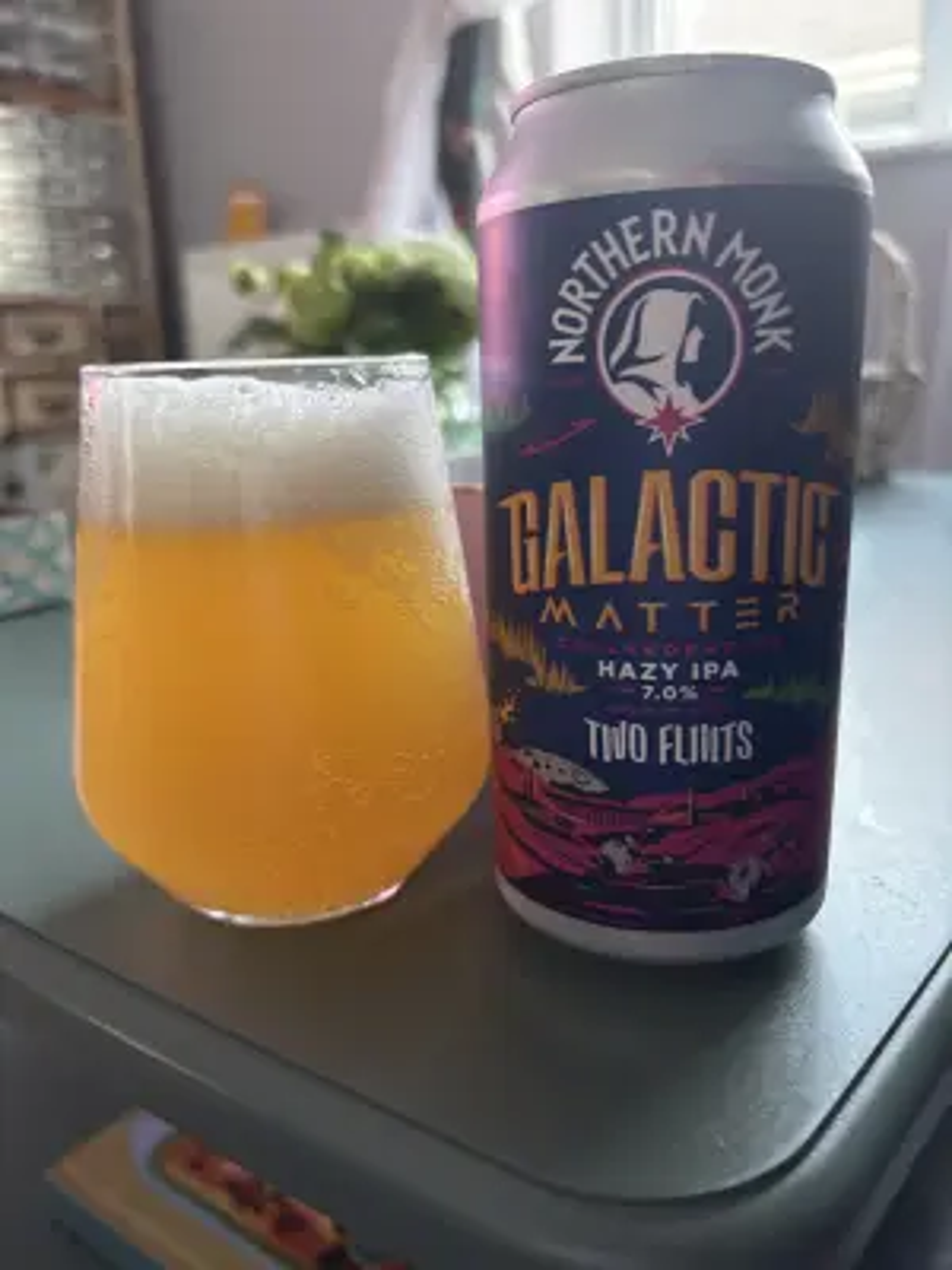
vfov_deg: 67.3
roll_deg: -0.8
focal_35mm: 26
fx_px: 953
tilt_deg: -15.3
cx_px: 476
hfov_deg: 53.1
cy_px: 635
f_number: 1.6
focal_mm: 5.96
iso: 500
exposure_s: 1/33
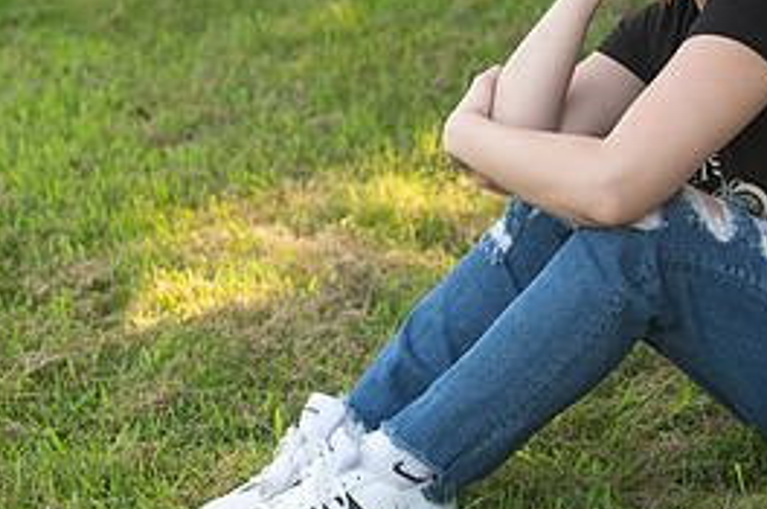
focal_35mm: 154
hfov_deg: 13.3
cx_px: 628
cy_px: 128
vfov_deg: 8.9
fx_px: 3275
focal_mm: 70
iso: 400
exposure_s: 1/200
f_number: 4.5
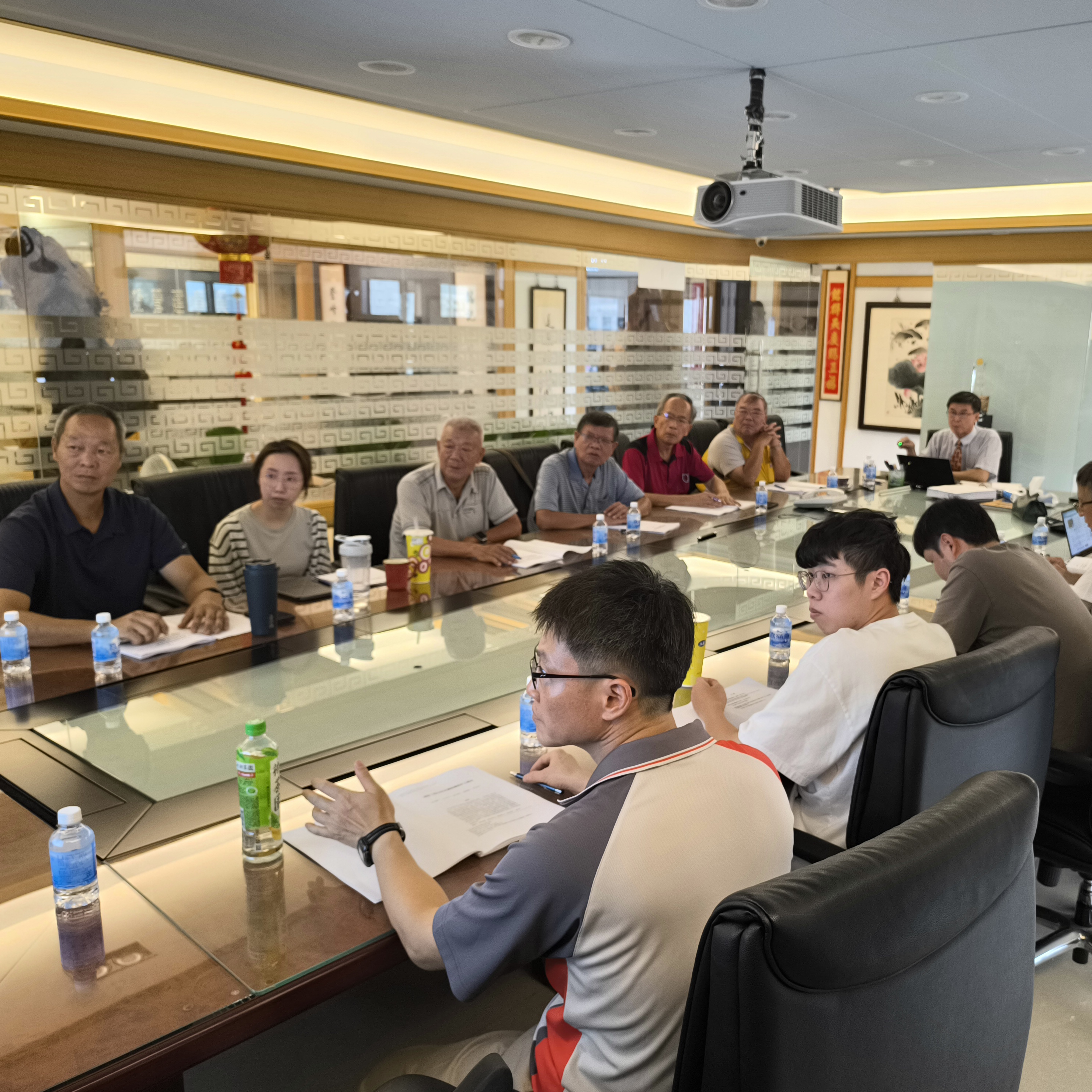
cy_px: 552
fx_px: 999
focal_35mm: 28
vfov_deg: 57.3
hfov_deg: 56.6
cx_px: 681
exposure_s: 1/120
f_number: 1.65
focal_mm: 6.14
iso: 800
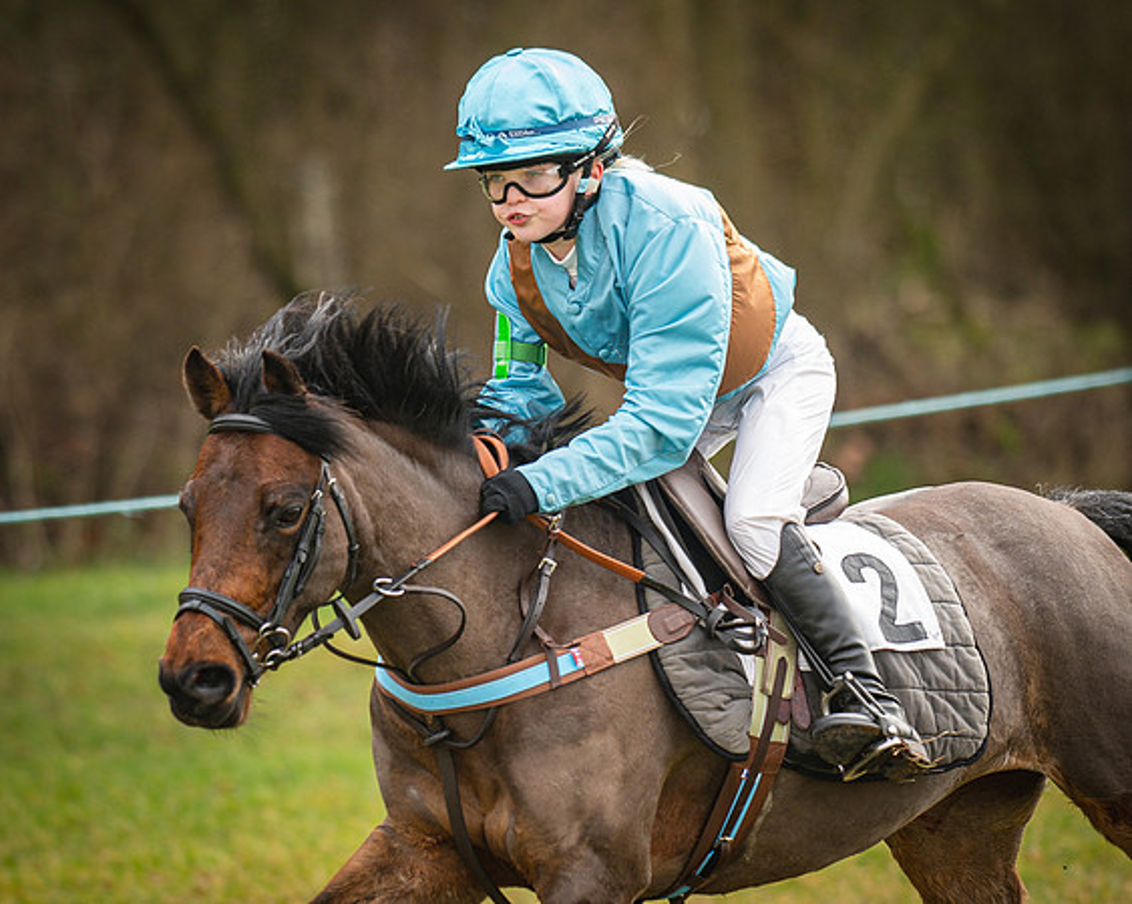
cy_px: 505
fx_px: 11766
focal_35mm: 351
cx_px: 619
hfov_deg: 5.5
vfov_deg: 4.4
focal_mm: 135
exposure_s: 1/1000
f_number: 1.8
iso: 160
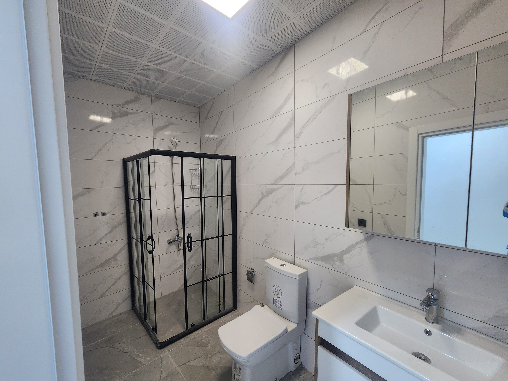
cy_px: 190
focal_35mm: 13
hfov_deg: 106.2
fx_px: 191
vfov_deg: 89.9
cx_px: 254
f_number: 2.2
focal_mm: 2.2
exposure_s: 1/50
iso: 125
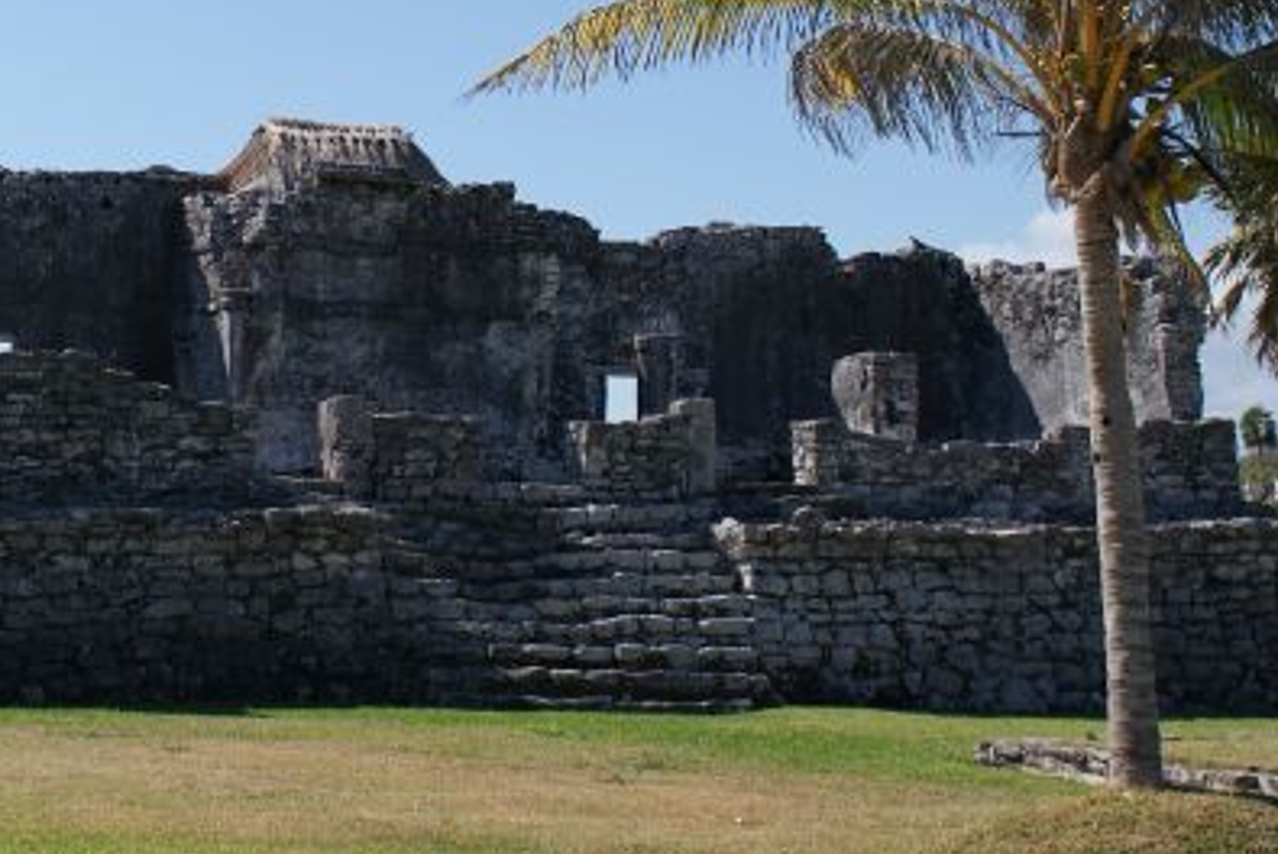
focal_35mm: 79
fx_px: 2806
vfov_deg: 17.2
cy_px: 212
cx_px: 353
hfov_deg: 25.4
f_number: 5.6
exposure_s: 1/640
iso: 100
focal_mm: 26
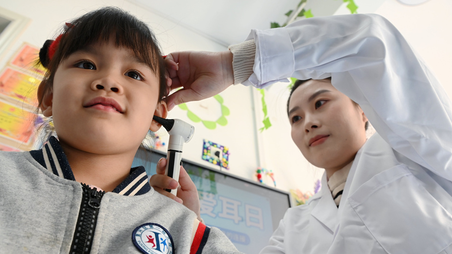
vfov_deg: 42.7
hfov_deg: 69.8
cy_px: 151
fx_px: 324
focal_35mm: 27
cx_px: 213
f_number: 7.1
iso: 1250
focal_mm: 24
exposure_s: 1/125
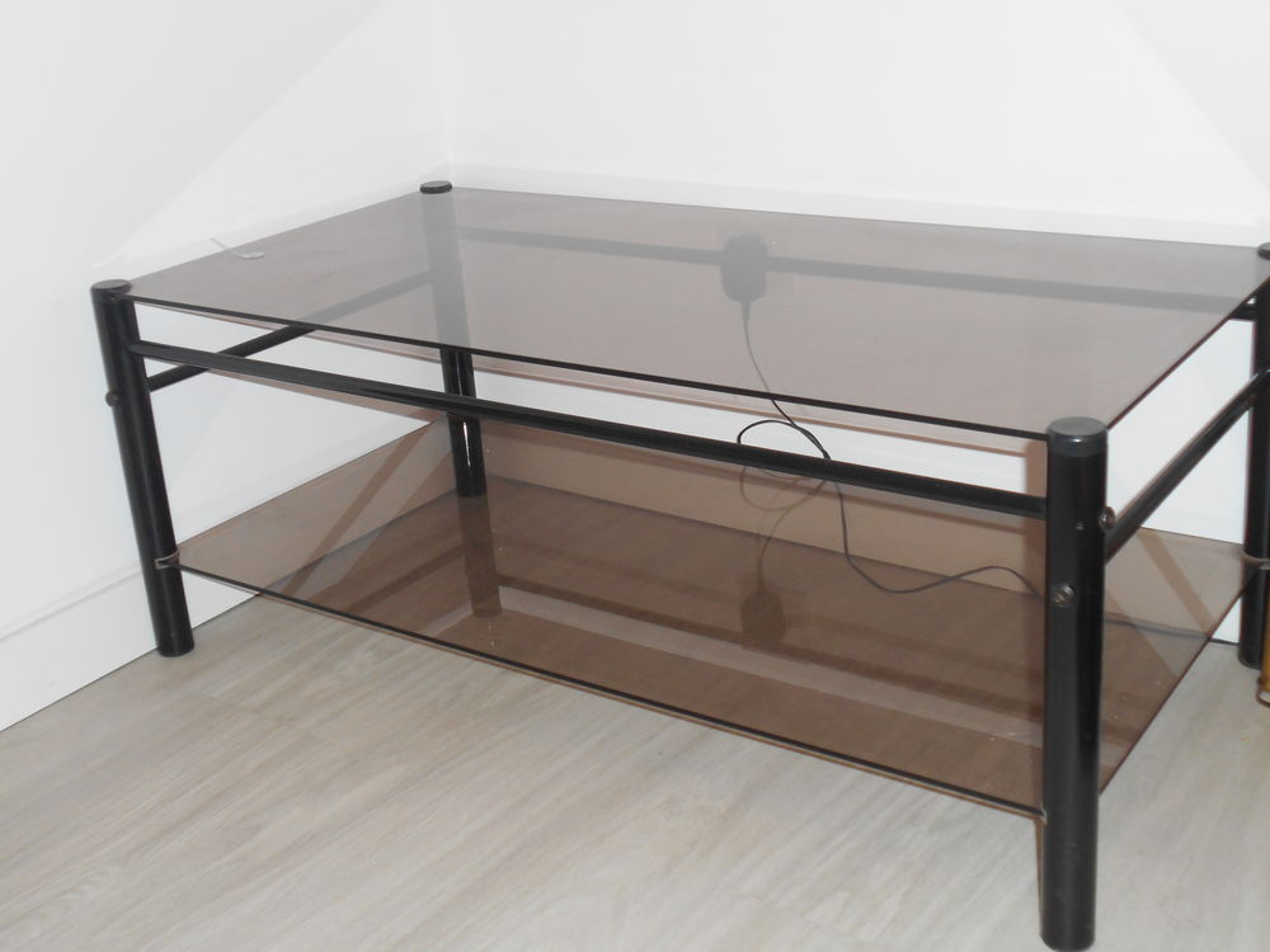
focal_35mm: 44
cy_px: 476
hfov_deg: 42.9
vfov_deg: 32.9
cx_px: 635
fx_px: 1614
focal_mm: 7.7
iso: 200
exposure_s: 1/30
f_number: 4.2
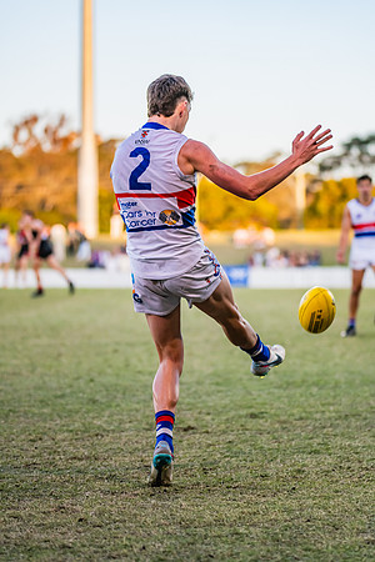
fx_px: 2656
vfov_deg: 12.1
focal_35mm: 170
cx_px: 188
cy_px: 281
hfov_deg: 8.1
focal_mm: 170
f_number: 4
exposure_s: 1/1600
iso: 1250
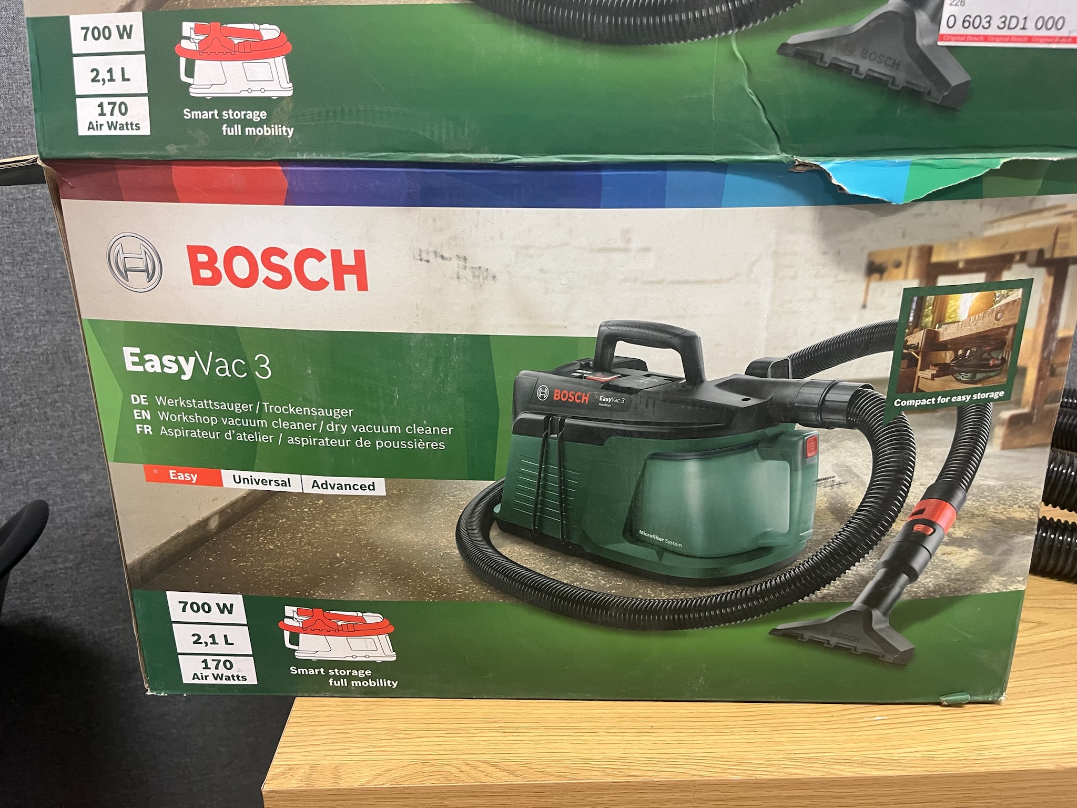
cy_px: 404
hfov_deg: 67.3
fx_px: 809
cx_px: 538
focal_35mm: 26
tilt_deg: -19.9
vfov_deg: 53.1
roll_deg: +0.0
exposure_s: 1/50
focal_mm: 5.1
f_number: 1.6
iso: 160
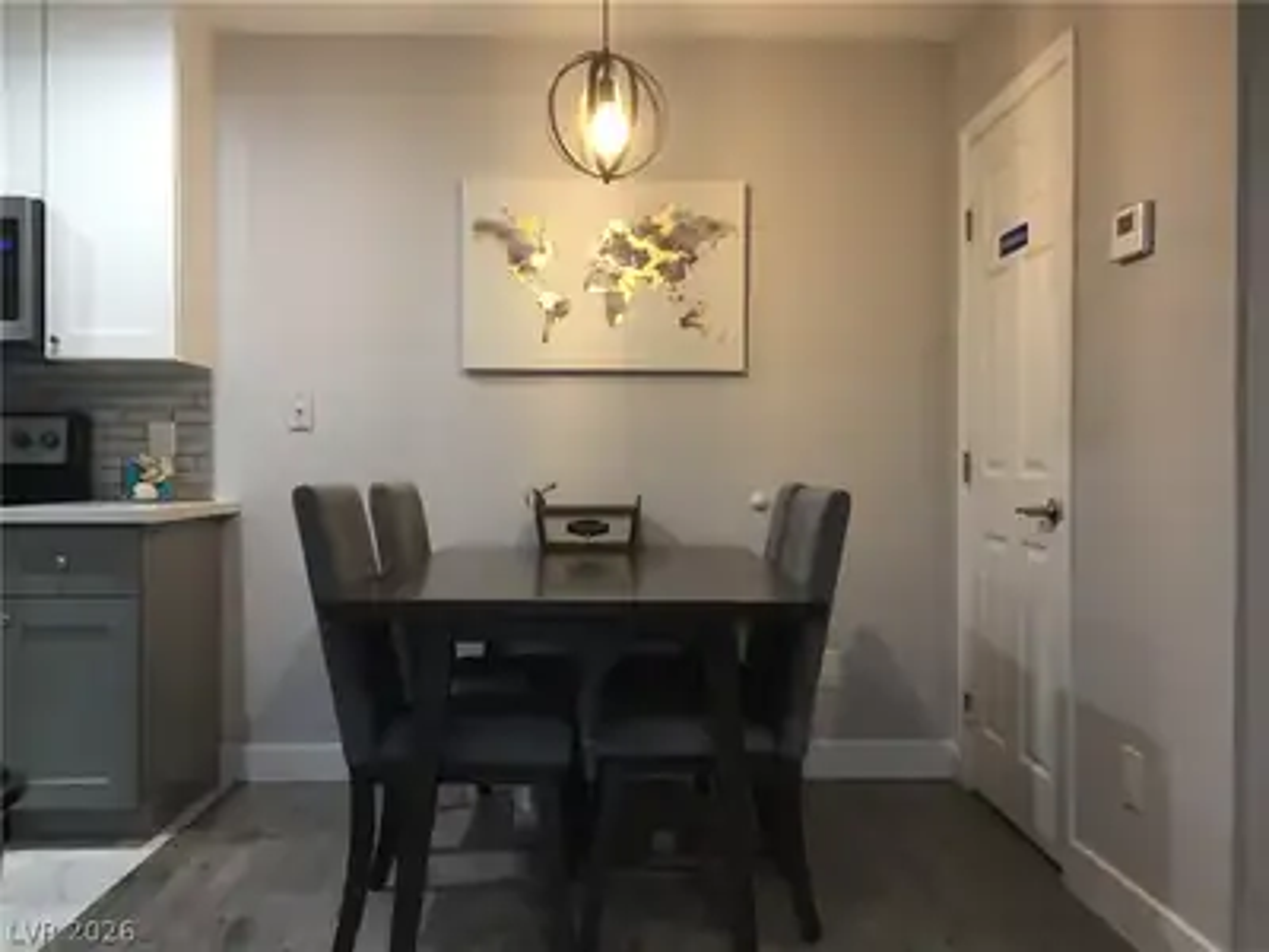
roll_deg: +0.4
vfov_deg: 48.2
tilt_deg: -1.7
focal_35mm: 29
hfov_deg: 61.7
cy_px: 476
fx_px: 1063
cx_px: 634
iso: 125
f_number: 2.2
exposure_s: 1/30
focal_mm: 4.15
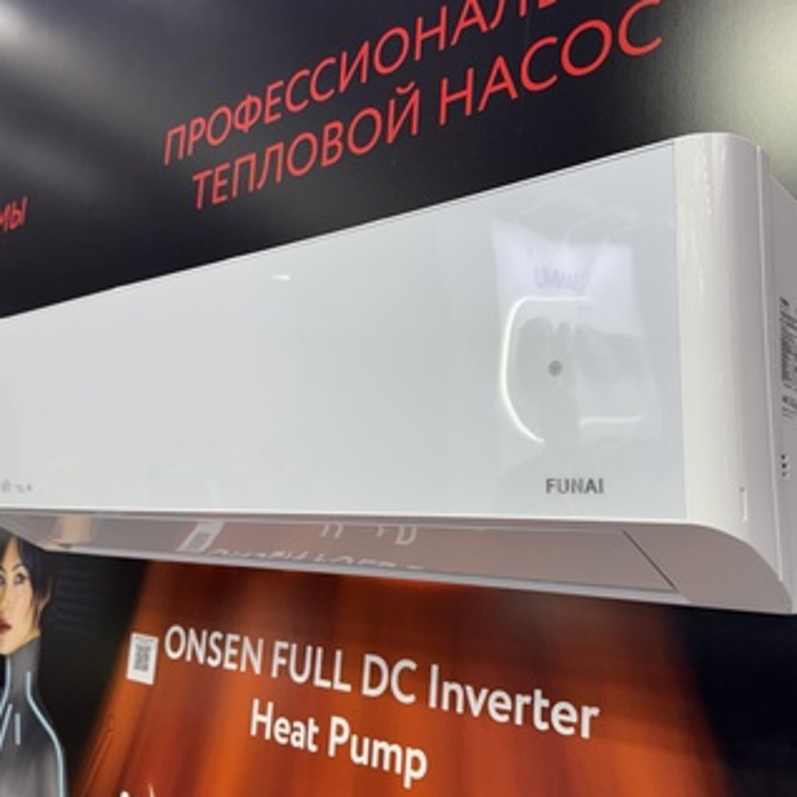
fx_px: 834
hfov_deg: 51.0
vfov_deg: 51.1
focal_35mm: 32
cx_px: 446
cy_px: 404
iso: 64
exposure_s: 1/100
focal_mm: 6.76
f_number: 1.78
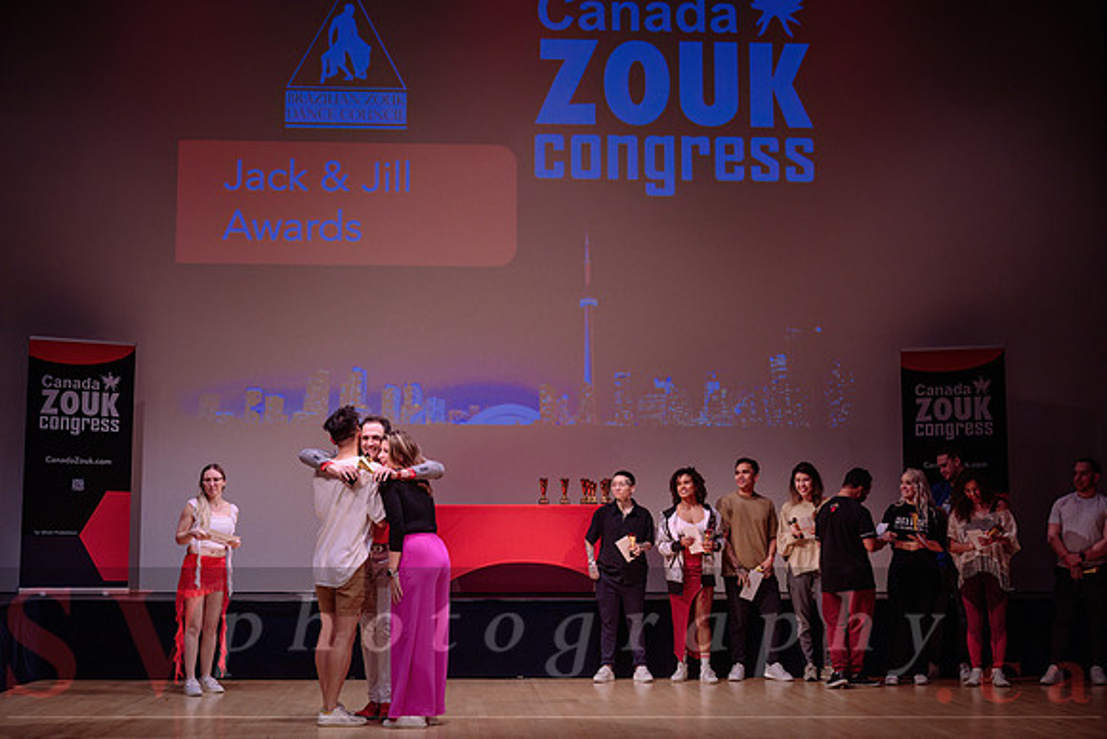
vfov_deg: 27.7
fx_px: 1498
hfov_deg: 40.6
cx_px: 534
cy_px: 383
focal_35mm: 49
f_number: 3.2
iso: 1000
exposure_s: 1/400
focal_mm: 47
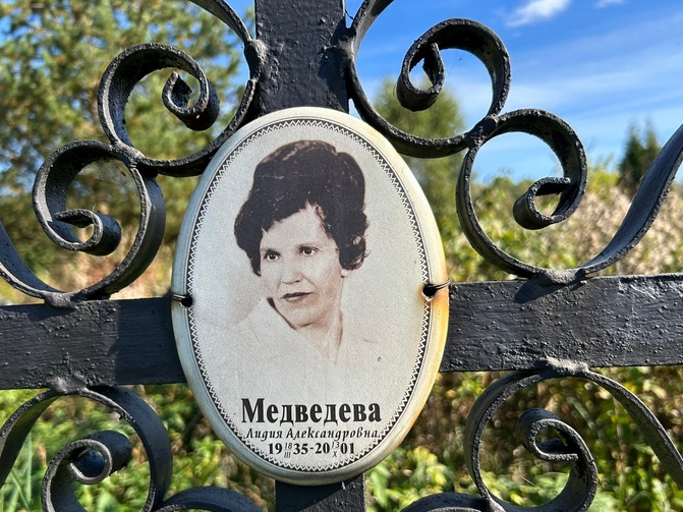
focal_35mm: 31
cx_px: 311
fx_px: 612
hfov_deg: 58.3
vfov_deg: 45.2
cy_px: 302
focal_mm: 5.7
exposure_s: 1/1808
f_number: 1.5
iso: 50
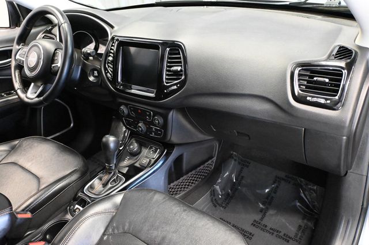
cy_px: 122
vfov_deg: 42.6
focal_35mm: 31
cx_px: 184
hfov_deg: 60.7
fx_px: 315
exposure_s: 1/60
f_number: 3.8
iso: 10000
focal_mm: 20.5
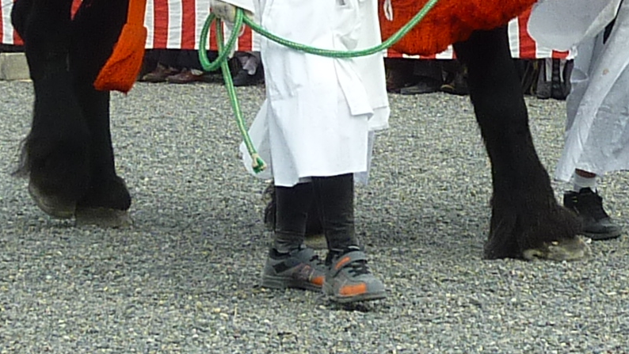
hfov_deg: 12.2
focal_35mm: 177
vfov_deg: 6.8
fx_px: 2953
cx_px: 391
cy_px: -171
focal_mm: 5.7
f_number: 4
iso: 80
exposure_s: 1/500
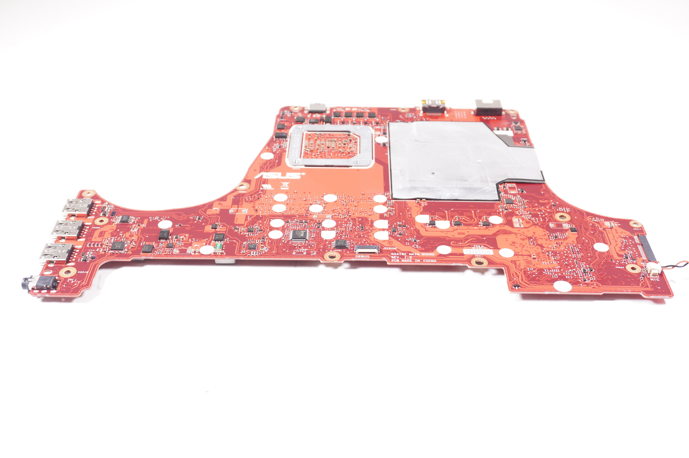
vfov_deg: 30.8
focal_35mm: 44
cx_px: 344
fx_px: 832
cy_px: 229
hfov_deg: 45.0
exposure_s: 1/160
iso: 1000
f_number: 6.3
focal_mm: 29
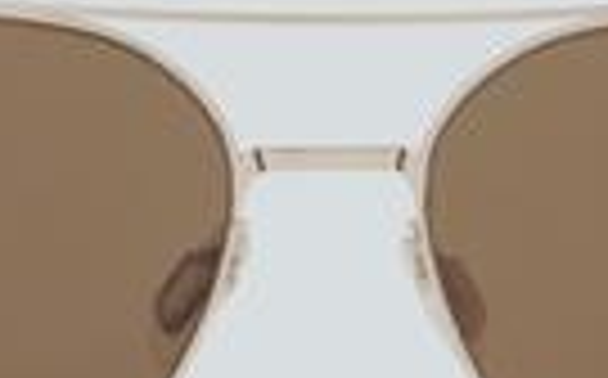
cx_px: 306
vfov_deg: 5.8
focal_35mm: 226
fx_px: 3740
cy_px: 230
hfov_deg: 9.3
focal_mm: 50
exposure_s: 1/3
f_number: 32
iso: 100
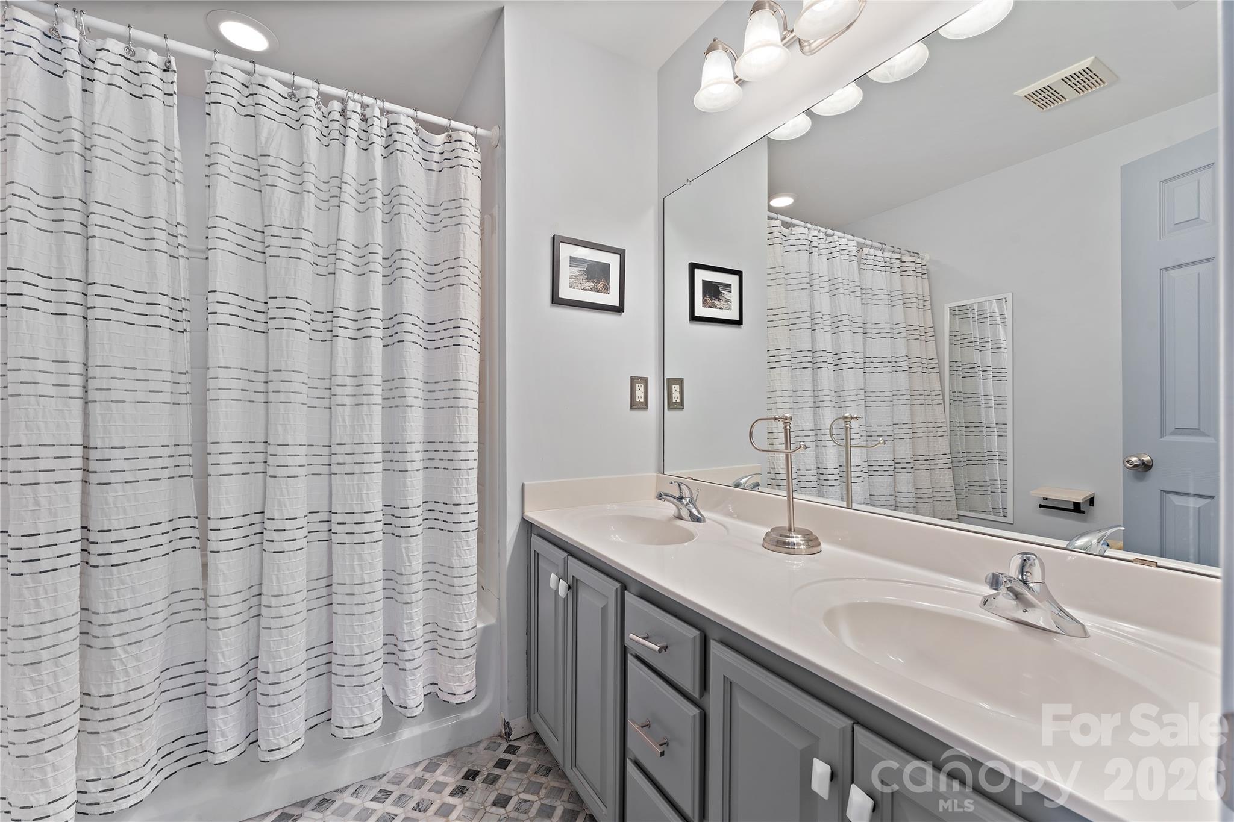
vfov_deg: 81.2
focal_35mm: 14
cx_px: 617
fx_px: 480
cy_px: 411
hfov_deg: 104.3
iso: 100
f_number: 10
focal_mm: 14
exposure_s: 2.5
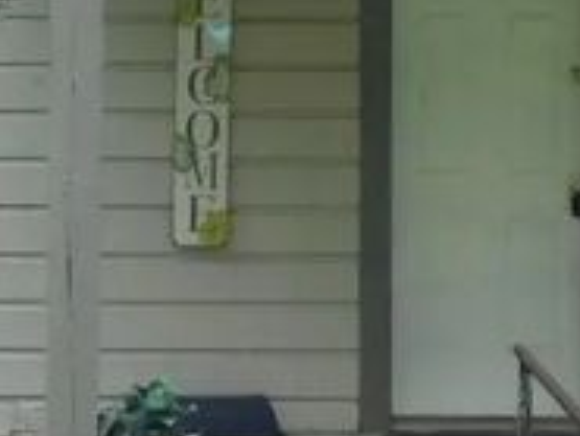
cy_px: 122
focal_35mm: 127
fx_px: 2129
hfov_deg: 14.9
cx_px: -163
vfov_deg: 11.7
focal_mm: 4
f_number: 3
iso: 125
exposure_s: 1/320
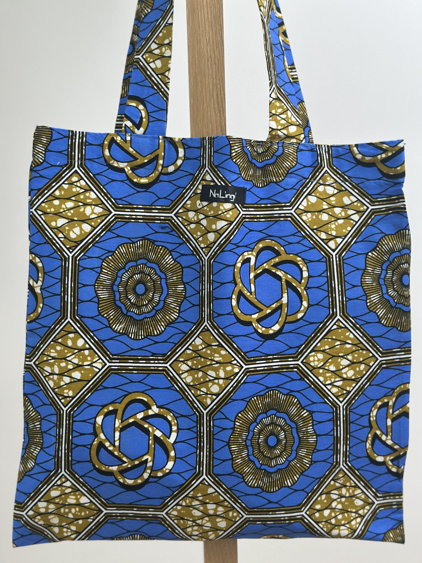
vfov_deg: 39.7
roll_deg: +0.7
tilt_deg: -7.1
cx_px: 211
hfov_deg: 30.3
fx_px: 780
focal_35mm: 48
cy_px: 282
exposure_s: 1/100
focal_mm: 6.86
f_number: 1.78
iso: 80
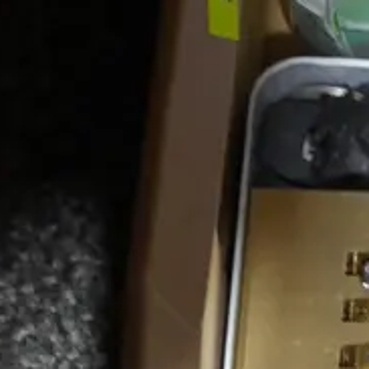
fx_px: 2629
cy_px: 65
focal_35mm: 218
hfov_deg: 7.7
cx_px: 736
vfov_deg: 8.0
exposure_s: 1/60
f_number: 4.7
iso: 640
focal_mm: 22
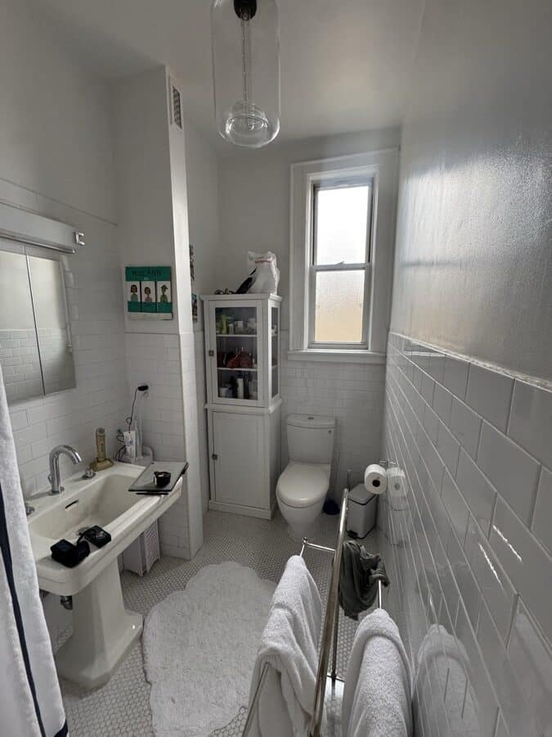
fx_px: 298
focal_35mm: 14
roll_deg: -0.1
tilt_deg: -10.3
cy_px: 368
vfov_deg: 102.1
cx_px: 276
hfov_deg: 85.7
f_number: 2.2
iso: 250
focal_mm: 2.22
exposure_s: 1/120
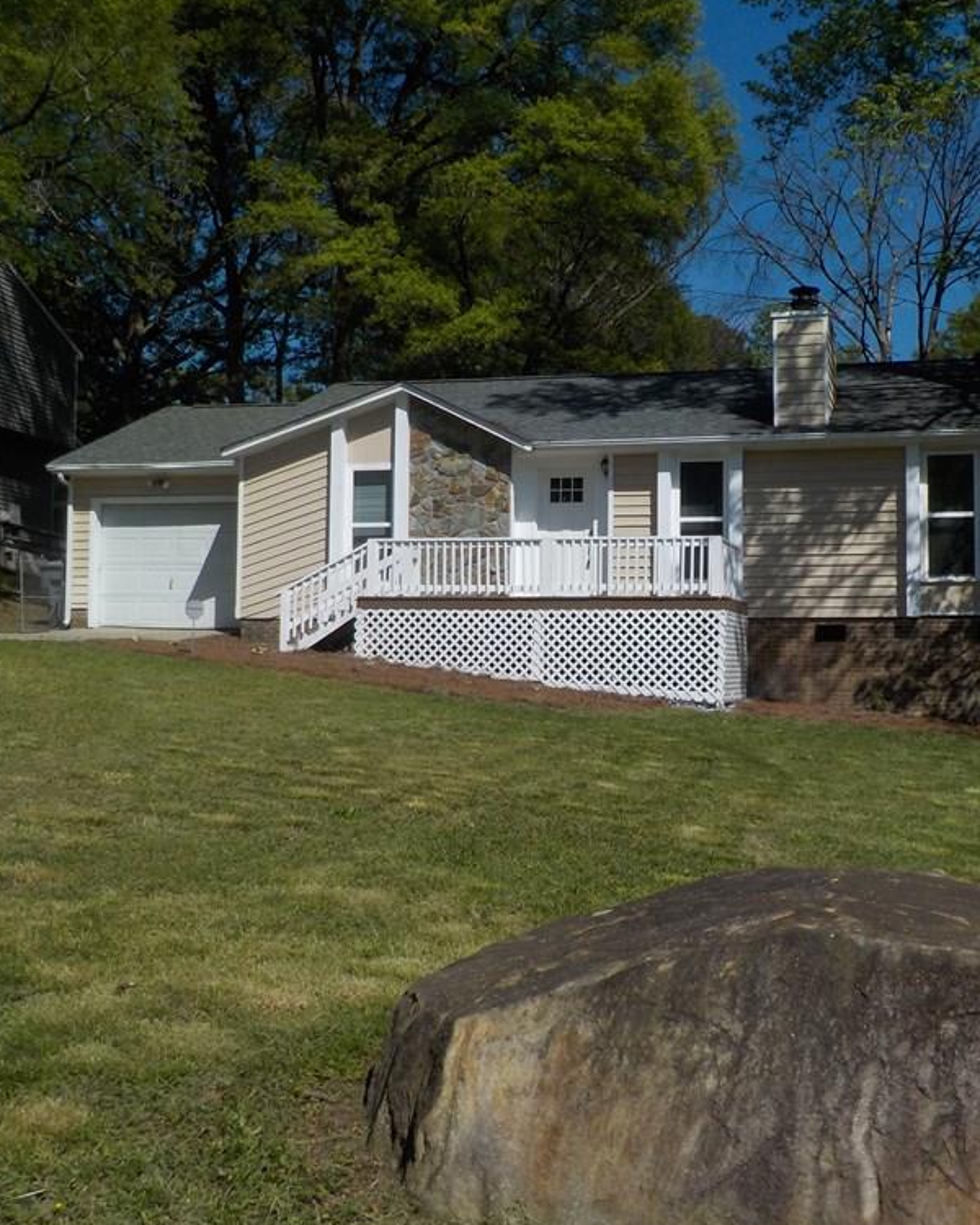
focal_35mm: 40
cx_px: 590
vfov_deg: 45.8
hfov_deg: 37.2
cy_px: 616
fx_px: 1450
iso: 125
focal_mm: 4.1
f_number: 3.3
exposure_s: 1/2000
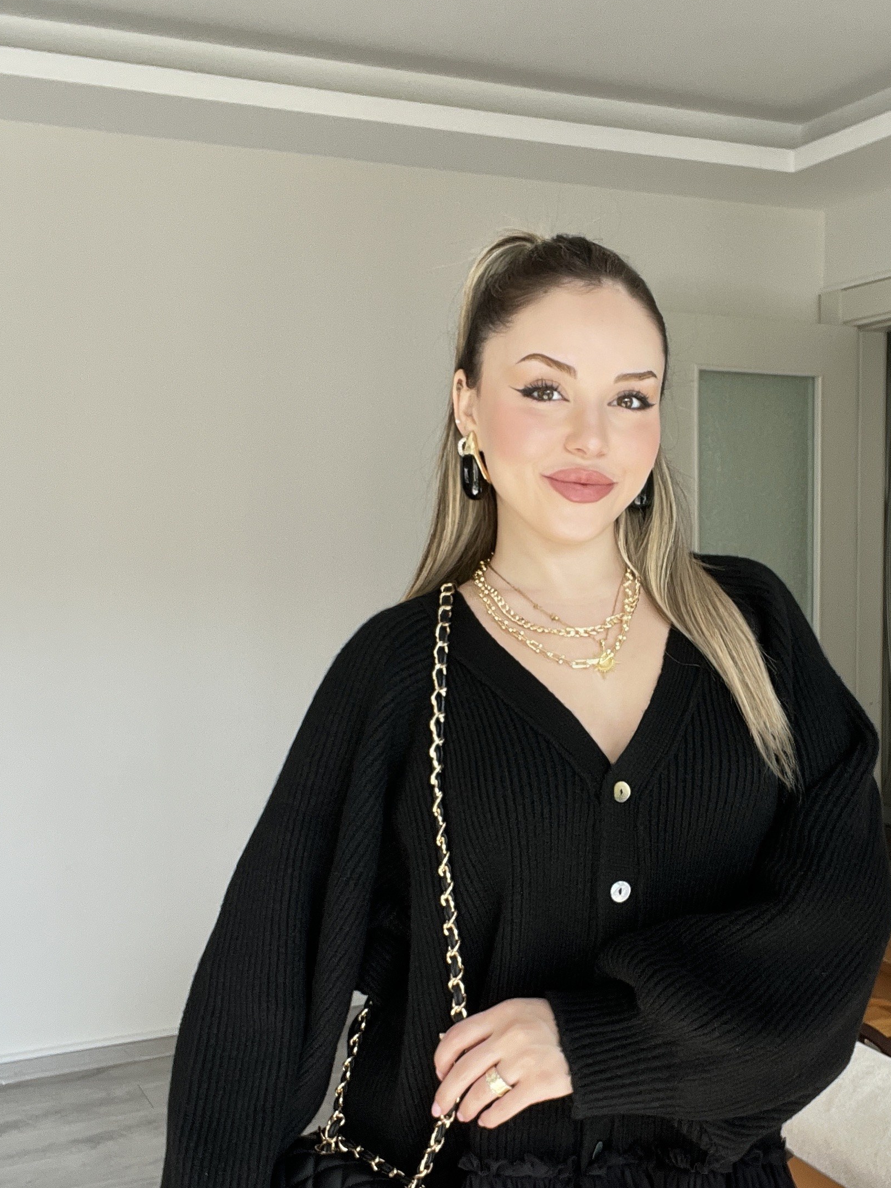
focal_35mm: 43
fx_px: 1475
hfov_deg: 33.4
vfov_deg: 43.6
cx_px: 579
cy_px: 729
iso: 50
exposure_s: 1/121
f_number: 2.2
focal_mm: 2.71
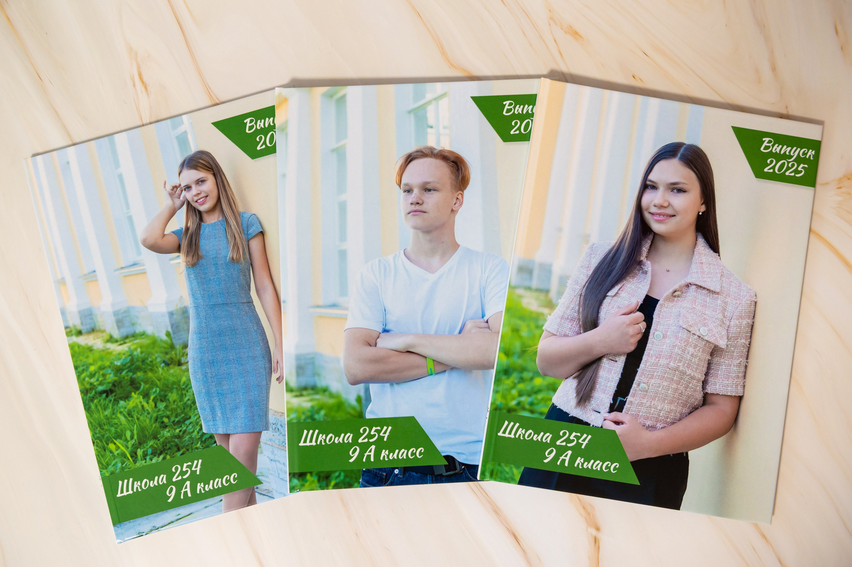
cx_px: 419
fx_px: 1014
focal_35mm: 43
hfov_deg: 45.6
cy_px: 263
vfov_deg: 31.2
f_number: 4.5
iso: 800
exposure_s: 1/125
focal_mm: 40
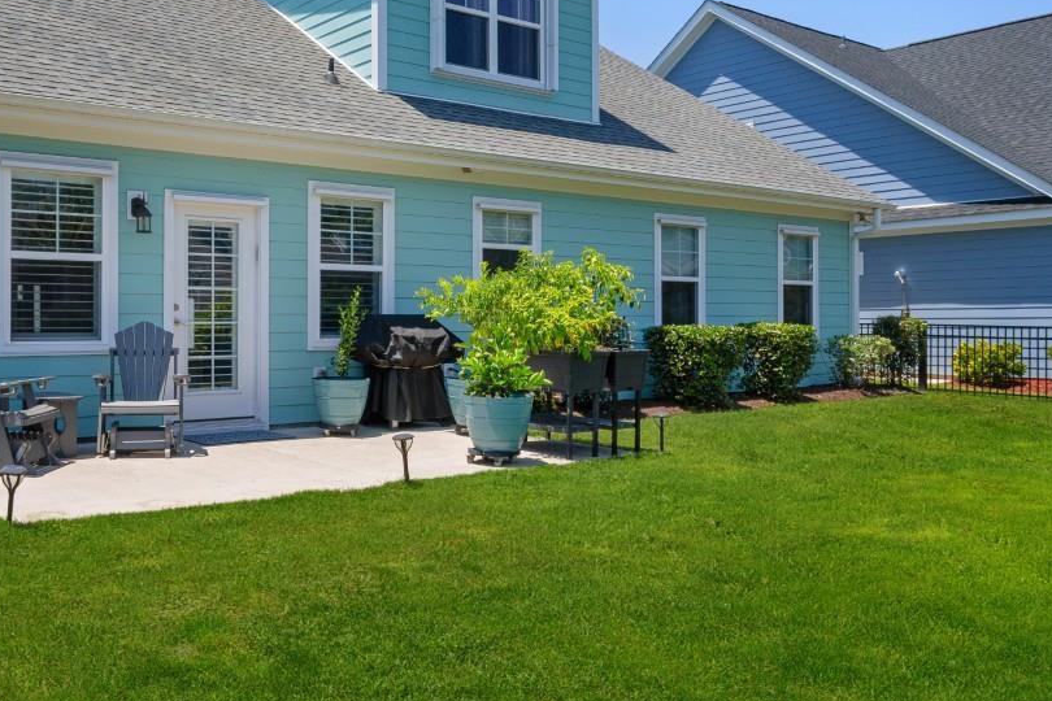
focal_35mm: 32
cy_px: 308
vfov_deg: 41.0
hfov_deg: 57.2
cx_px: 332
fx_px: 935
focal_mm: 11
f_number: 9
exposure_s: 1/320
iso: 100
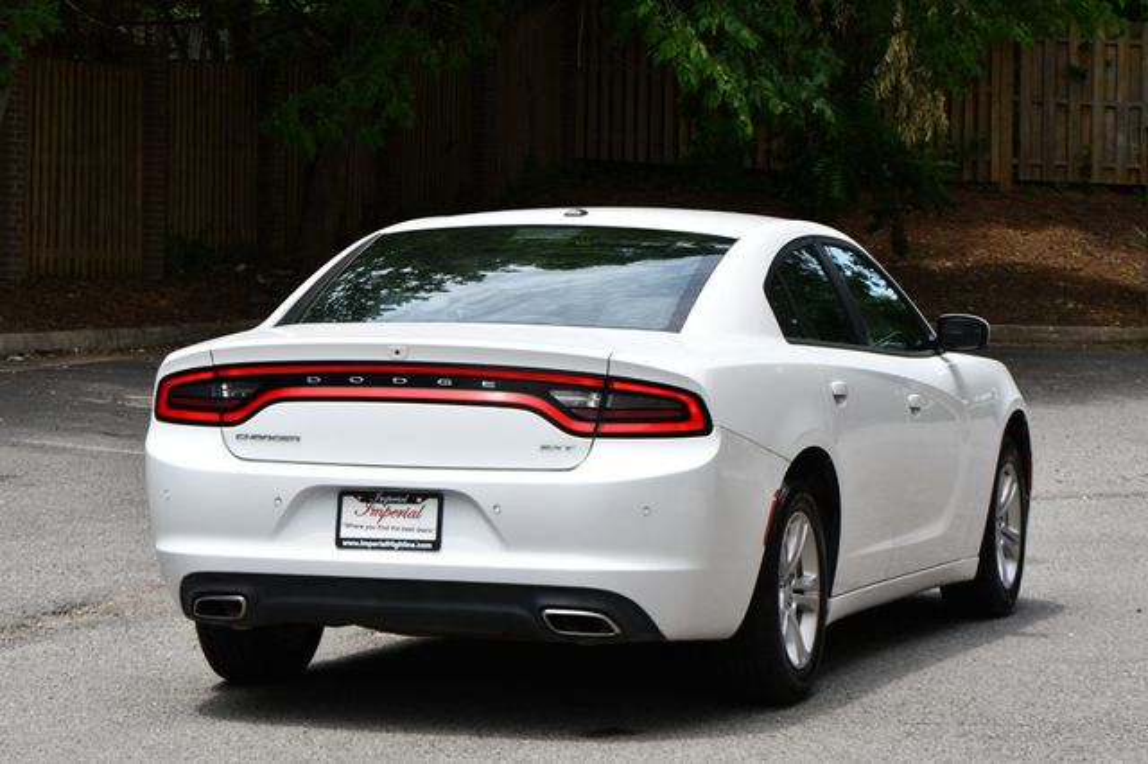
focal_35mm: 117
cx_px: 574
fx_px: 3729
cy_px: 382
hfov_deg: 17.5
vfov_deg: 11.7
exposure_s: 1/250
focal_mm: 78
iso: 160
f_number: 8
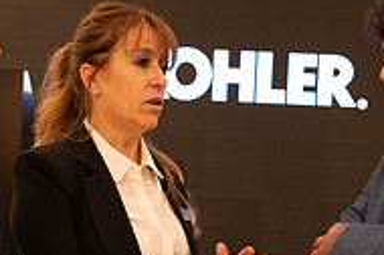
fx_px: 1139
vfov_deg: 12.5
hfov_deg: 19.1
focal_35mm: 107
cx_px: 162
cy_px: 304
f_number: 4
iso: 1600
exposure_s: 1/200
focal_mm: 35
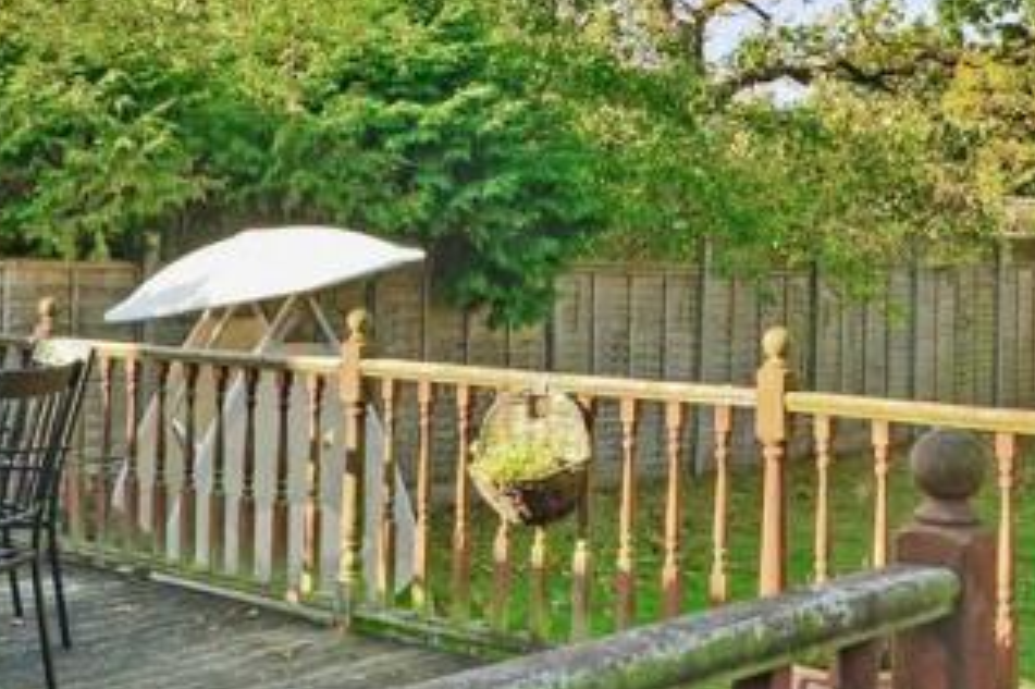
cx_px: 444
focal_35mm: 62
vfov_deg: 21.8
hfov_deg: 32.3
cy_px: 217
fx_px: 1781
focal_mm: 20
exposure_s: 1/80
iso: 200
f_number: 7.1
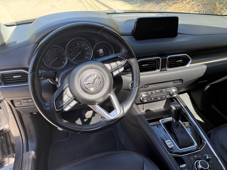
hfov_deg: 71.6
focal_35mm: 24
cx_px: 114
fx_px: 157
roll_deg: -0.6
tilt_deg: -31.2
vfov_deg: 56.8
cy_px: 85
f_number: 1.78
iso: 100
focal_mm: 6.76
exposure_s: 1/243
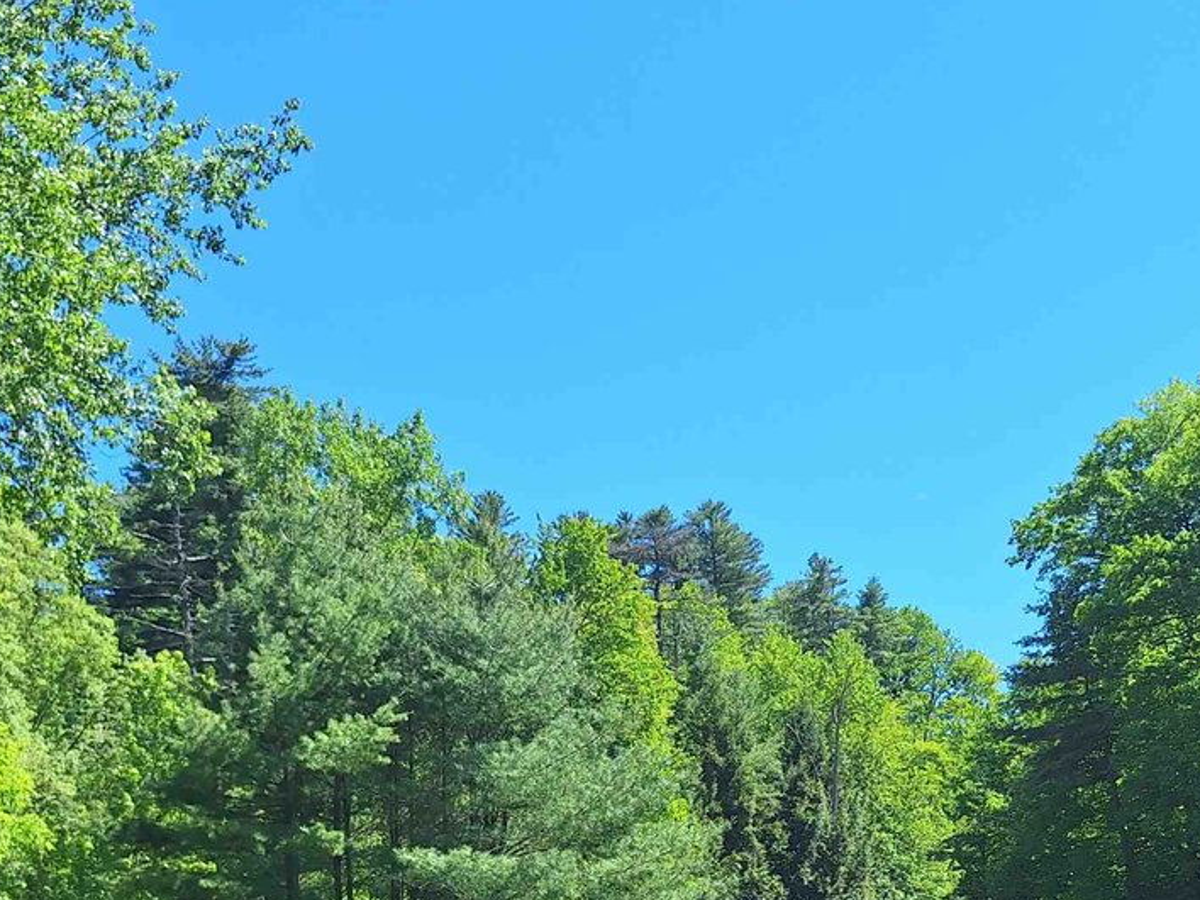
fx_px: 1803
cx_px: 786
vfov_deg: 26.6
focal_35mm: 52
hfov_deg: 36.5
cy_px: 895
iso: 40
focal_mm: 5.54
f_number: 1.8
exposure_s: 1/1949
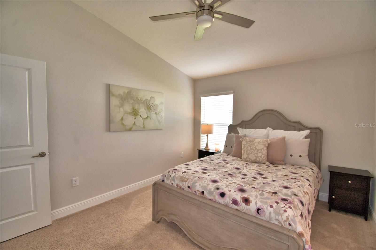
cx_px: 188
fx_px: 157
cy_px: 125
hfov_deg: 100.4
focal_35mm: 15
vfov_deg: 77.3
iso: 200
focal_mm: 10
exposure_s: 1/60
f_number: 4.5
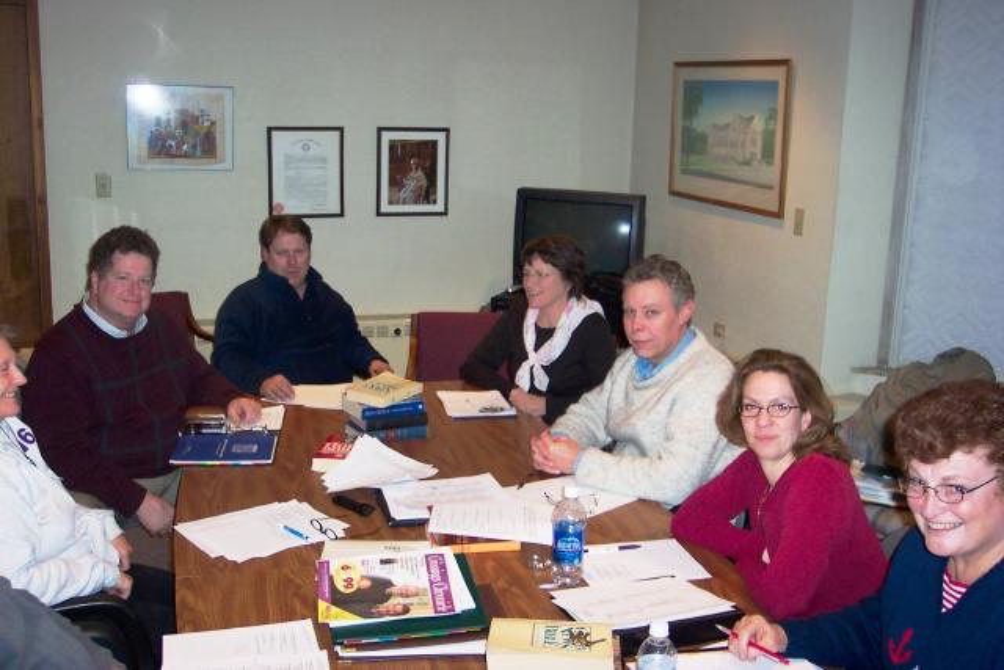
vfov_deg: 35.1
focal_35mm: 38
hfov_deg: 50.7
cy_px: 335
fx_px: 1060
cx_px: 502
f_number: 2.8
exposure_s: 1/30
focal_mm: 8
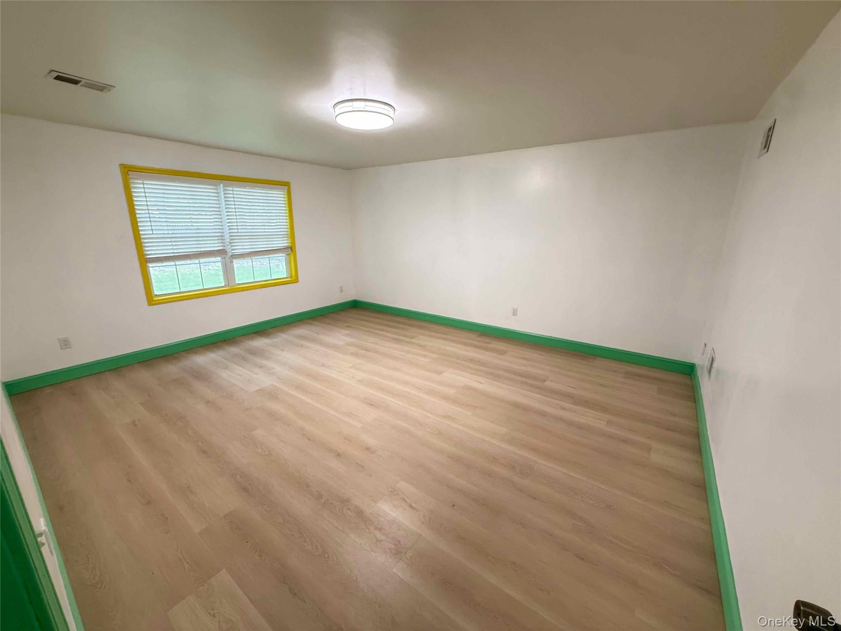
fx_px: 340
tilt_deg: -14.6
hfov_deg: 102.1
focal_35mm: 14
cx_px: 420
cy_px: 316
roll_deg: -0.4
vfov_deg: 85.7
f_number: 2.2
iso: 400
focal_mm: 2.22
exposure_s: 1/60
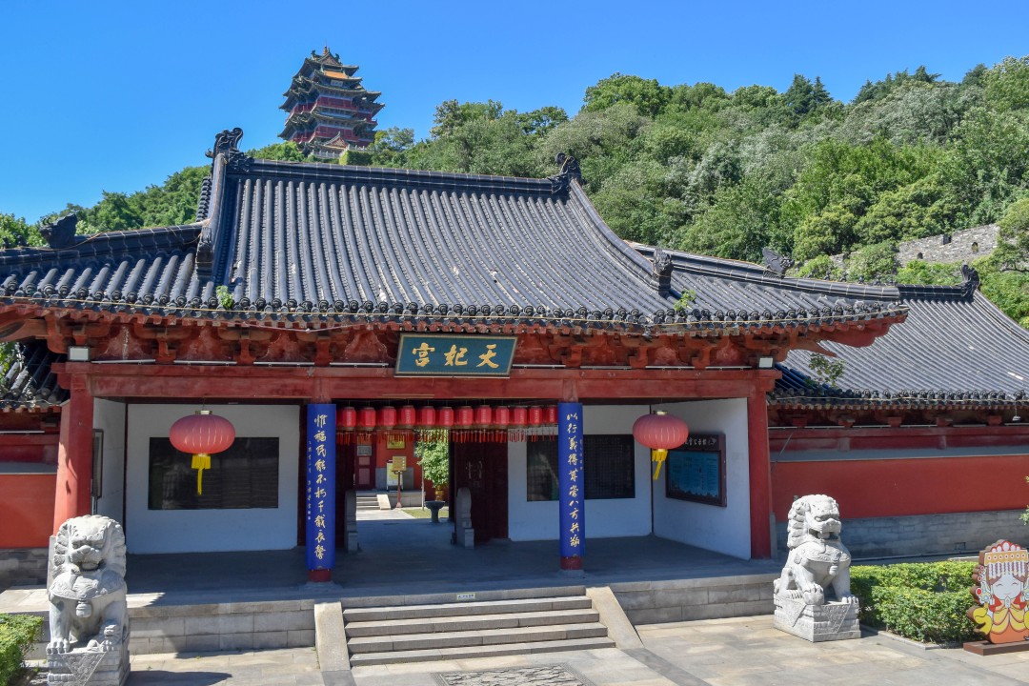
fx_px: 900
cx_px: 514
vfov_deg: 41.7
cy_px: 343
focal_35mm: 32
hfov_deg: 59.5
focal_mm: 21
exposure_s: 1/1500
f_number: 5.6
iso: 400
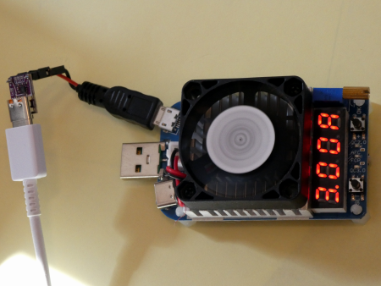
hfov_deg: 17.1
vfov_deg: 12.9
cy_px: 143
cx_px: 190
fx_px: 1266
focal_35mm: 115
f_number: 5.1
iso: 400
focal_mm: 20.6
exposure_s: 1/80
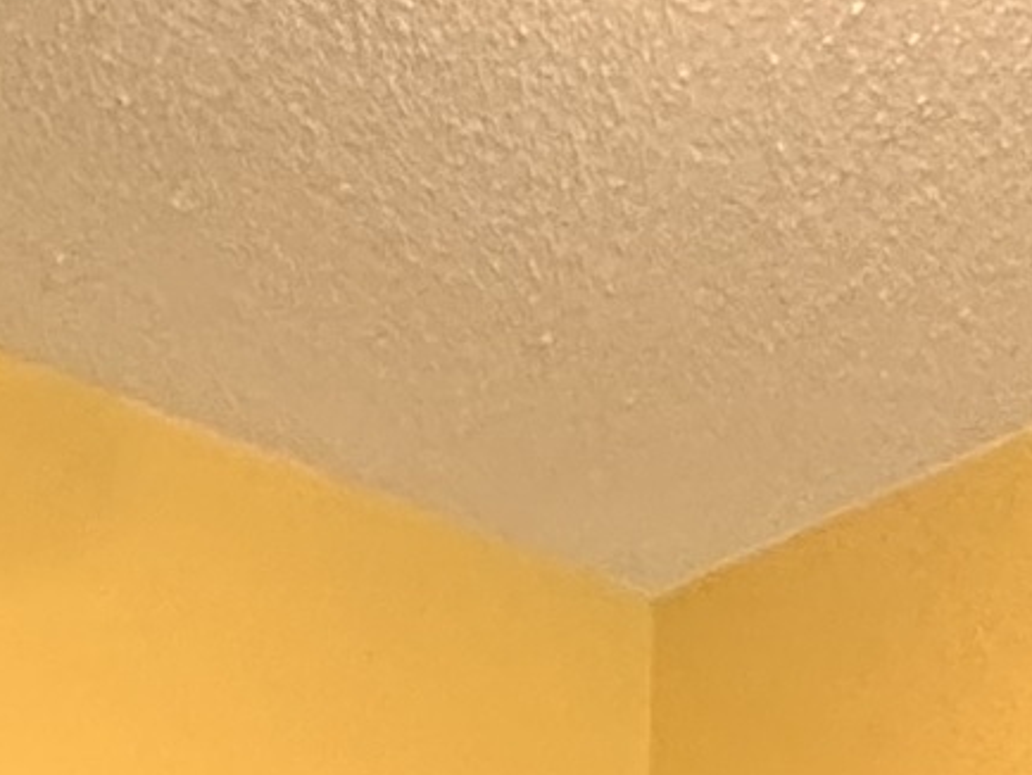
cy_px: 2567
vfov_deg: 9.7
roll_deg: -1.8
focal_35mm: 99
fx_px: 2953
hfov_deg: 19.8
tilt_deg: -14.8
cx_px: 404
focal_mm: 2.22
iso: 400
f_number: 2.2
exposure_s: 1/60
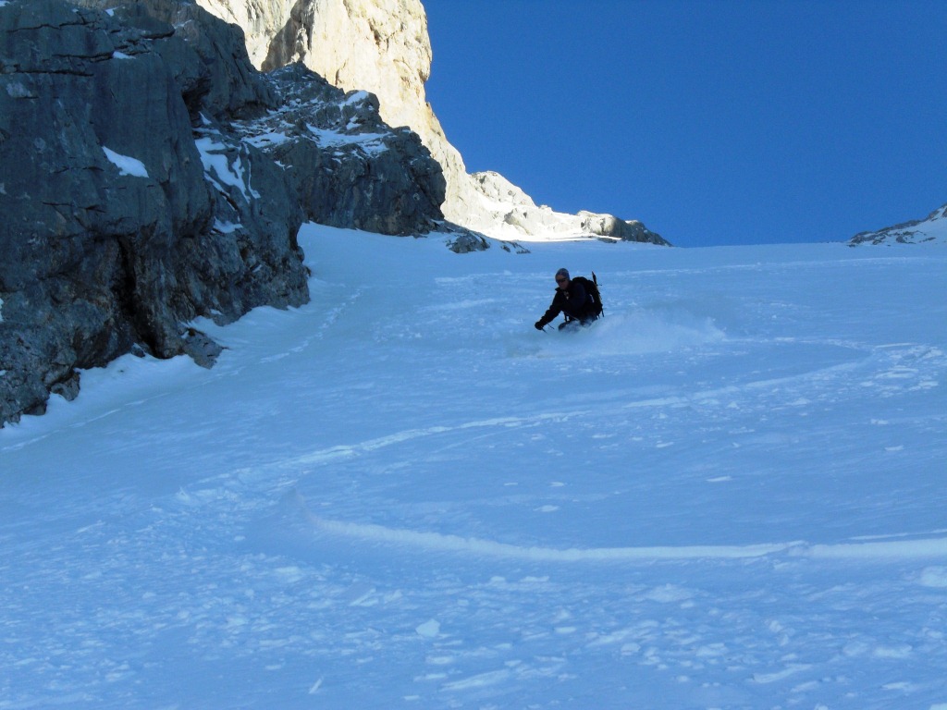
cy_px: 355
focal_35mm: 60
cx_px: 474
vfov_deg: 24.4
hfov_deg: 32.2
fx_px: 1641
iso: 80
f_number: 7.2
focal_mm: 10.7
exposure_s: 1/250
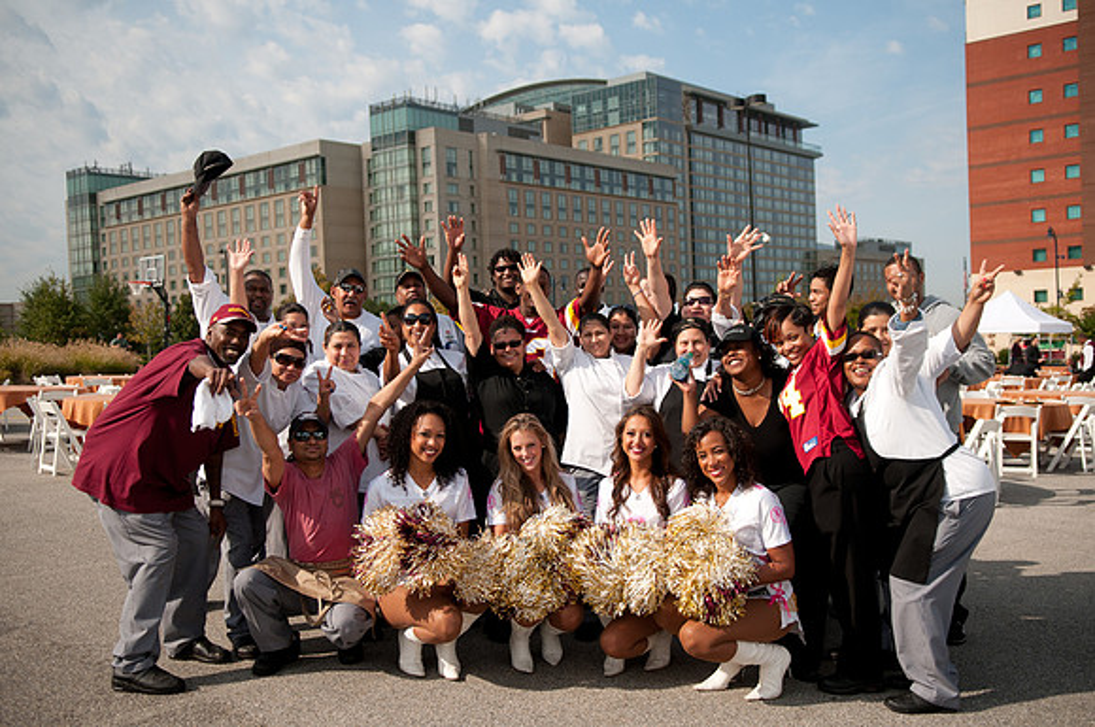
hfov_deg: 53.2
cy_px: 364
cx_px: 548
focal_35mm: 36
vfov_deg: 36.8
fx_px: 1093
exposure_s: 1/4000
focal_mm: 24
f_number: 2.8
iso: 200
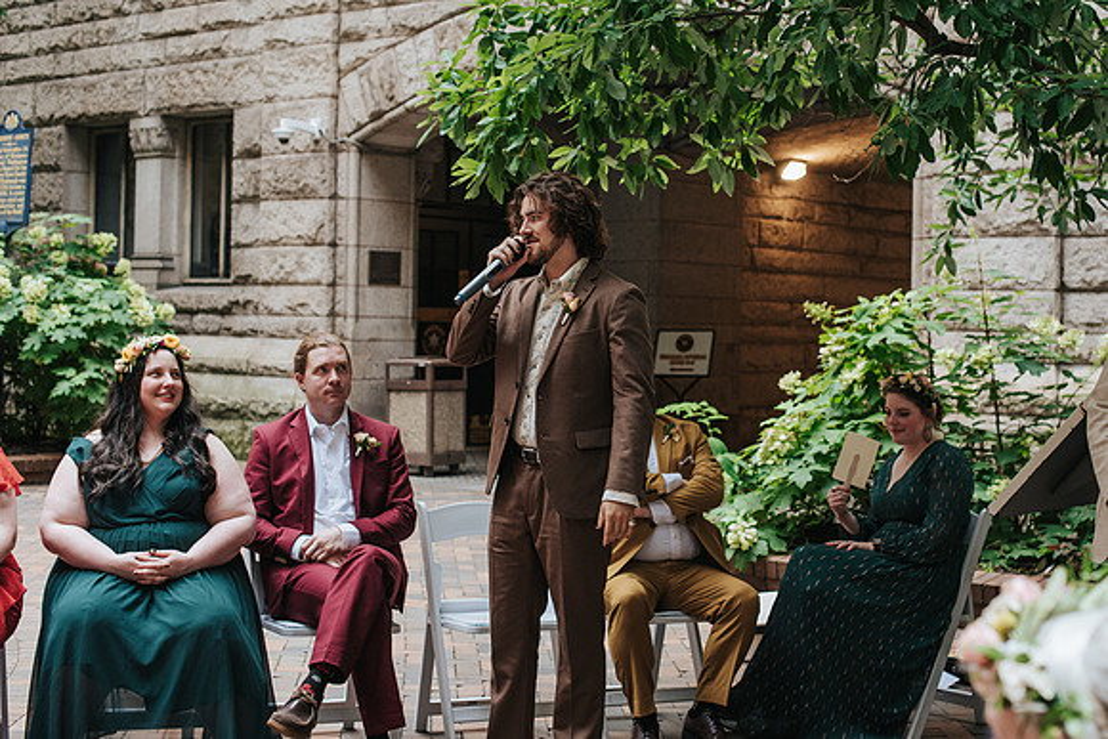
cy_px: 317
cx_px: 633
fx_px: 1759
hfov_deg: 34.9
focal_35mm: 57
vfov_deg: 23.7
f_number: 4
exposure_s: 1/400
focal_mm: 50
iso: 800
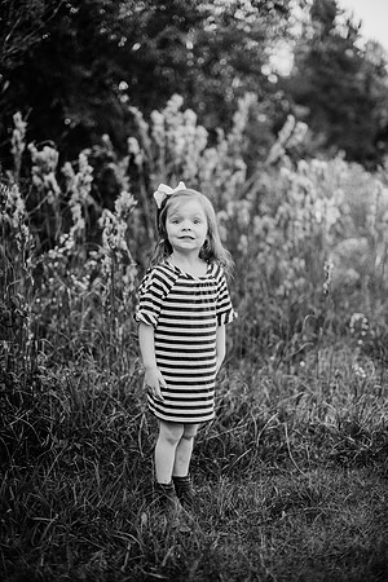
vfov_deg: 39.6
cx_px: 194
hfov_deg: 27.0
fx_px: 808
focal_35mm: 50
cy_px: 291
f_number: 2
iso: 200
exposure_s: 1/1000
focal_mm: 50
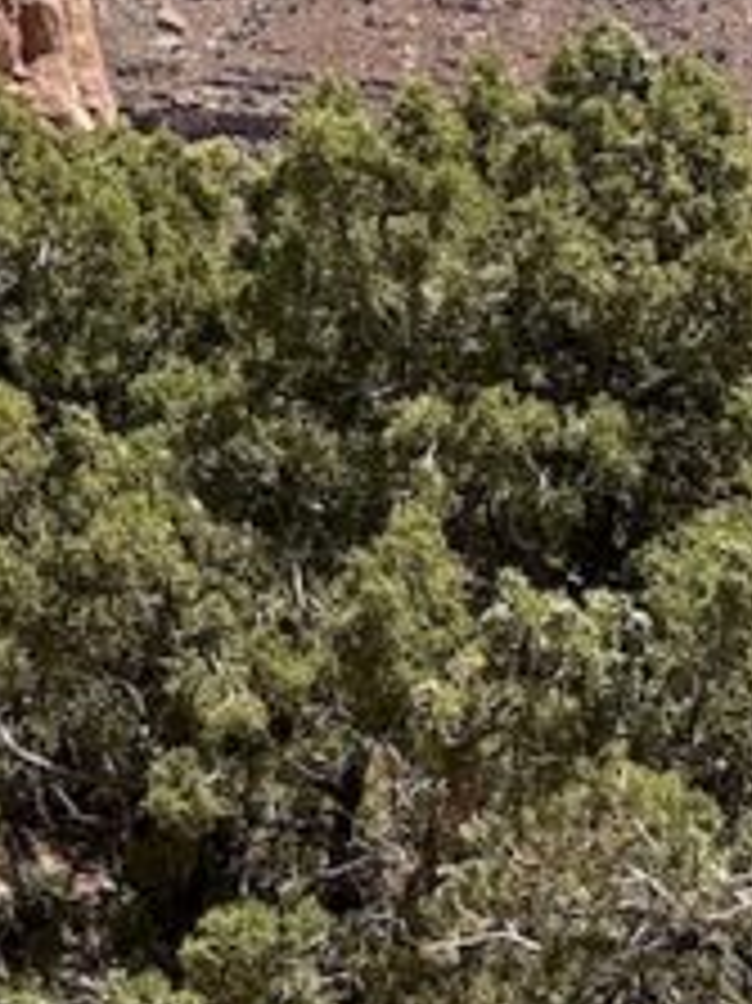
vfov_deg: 5.5
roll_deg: +0.9
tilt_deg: -3.6
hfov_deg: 4.1
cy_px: -810
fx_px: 10264
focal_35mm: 354
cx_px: -955
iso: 25
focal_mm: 9
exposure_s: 1/1488
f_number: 2.8
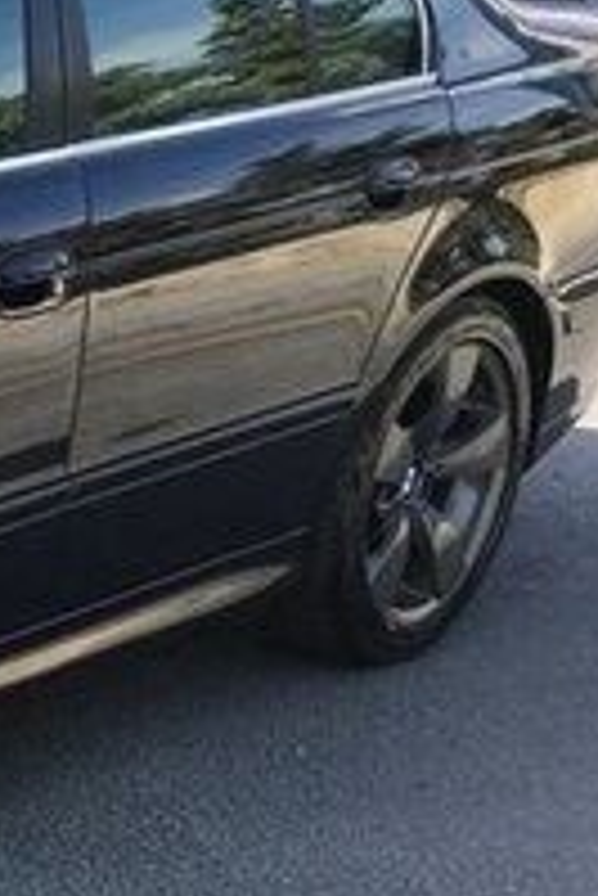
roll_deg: +2.3
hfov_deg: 12.3
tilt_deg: -21.5
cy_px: 664
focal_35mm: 100
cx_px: -553
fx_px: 2487
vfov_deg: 20.2
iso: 25
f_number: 2.2
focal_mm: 4.15
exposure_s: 1/392
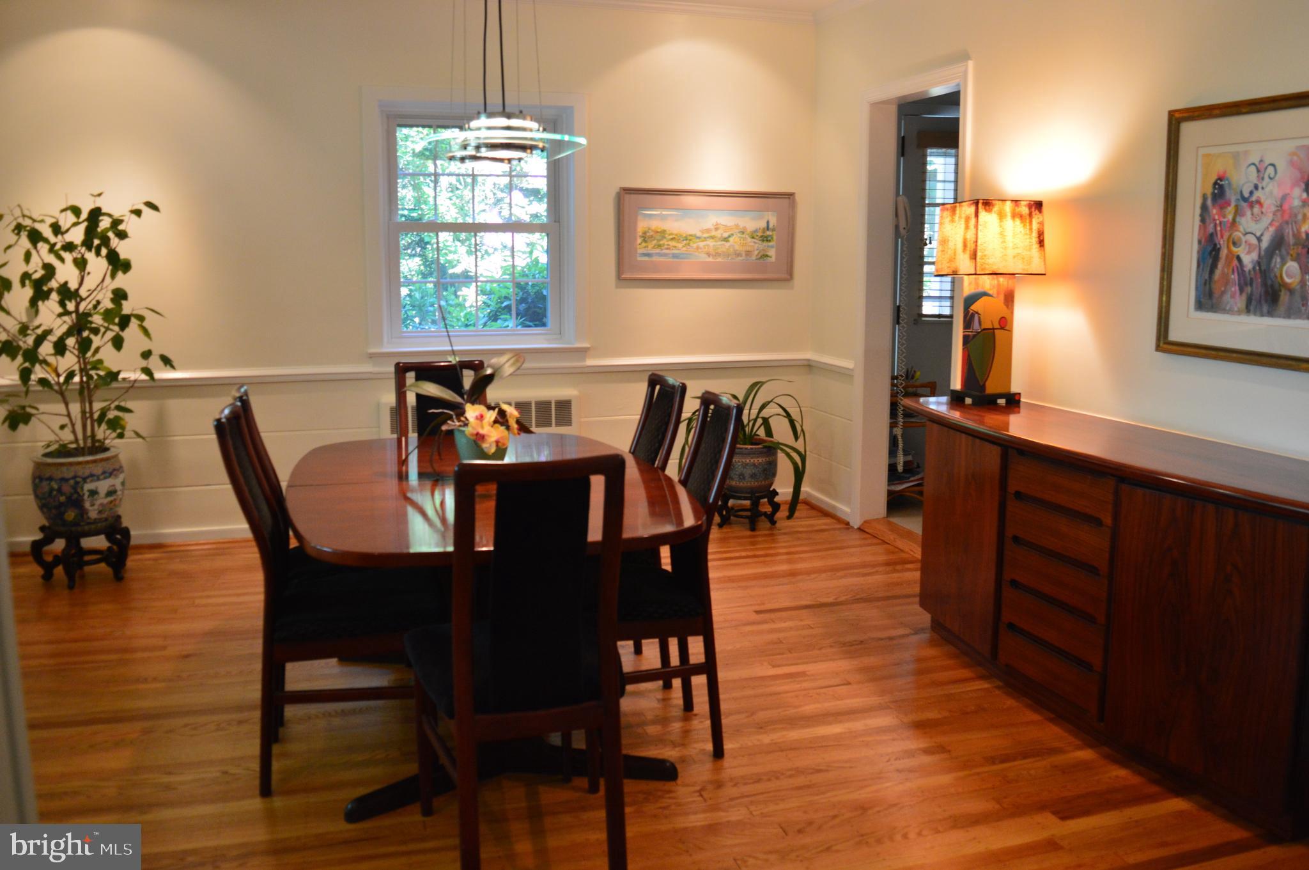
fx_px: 1090
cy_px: 435
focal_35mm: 30
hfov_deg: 62.0
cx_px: 654
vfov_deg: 43.5
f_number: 4
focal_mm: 20
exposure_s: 1/60
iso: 800
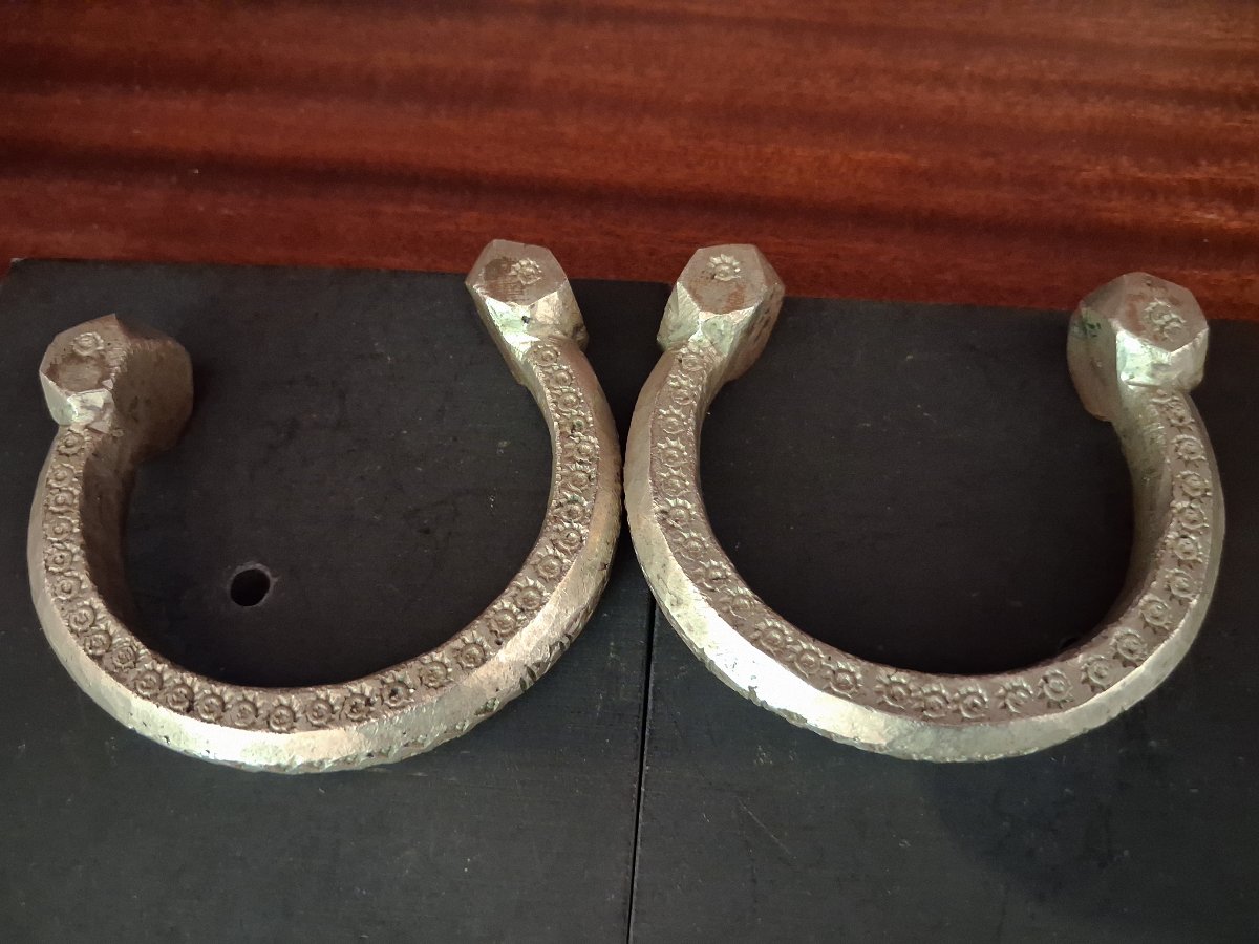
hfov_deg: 65.3
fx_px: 982
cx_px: 630
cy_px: 472
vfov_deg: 51.4
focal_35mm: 27
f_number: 1.8
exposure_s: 1/20
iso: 1000
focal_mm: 4
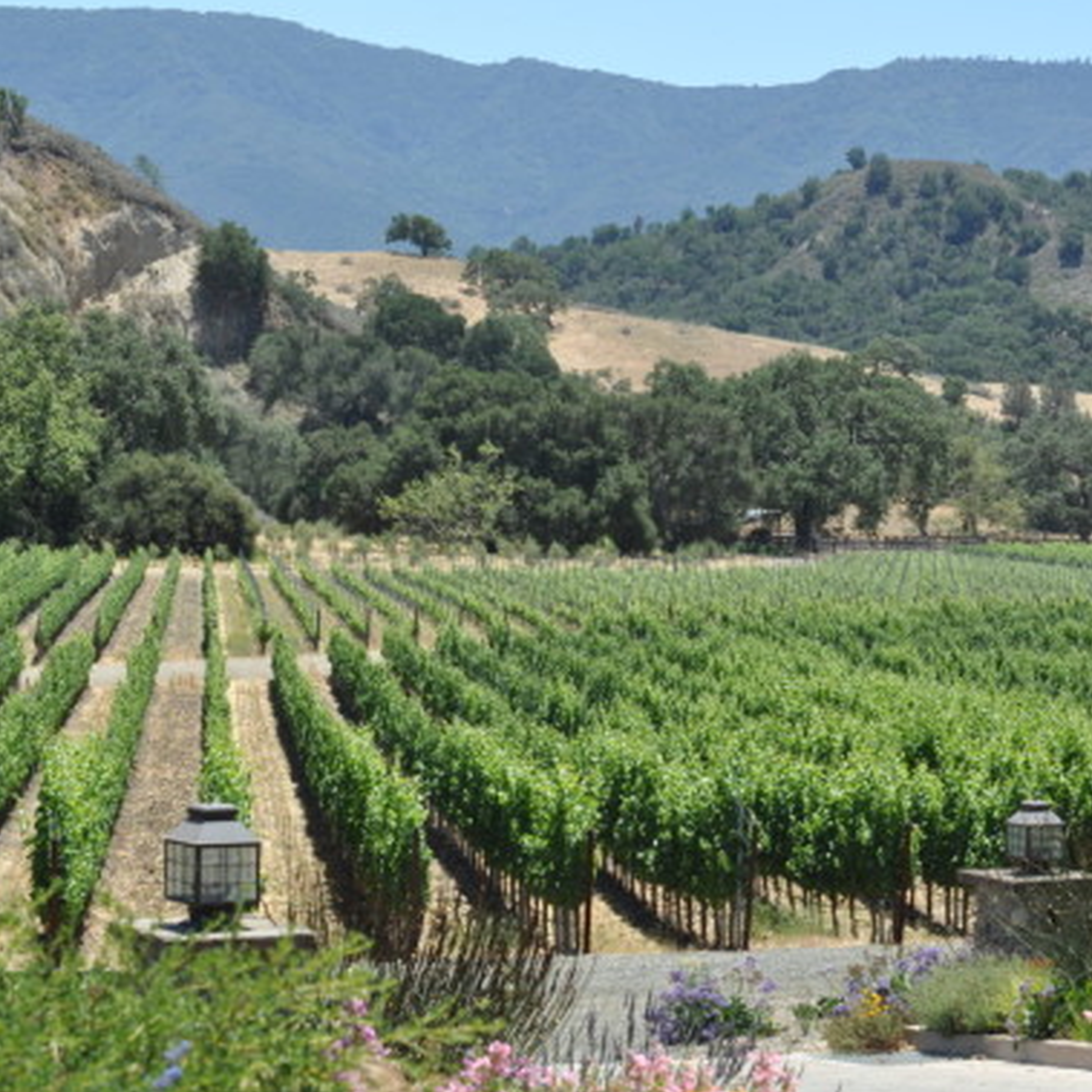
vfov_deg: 16.7
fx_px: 3712
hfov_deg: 16.7
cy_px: 503
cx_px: 614
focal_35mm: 104
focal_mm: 50
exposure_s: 1/320
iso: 200
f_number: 9
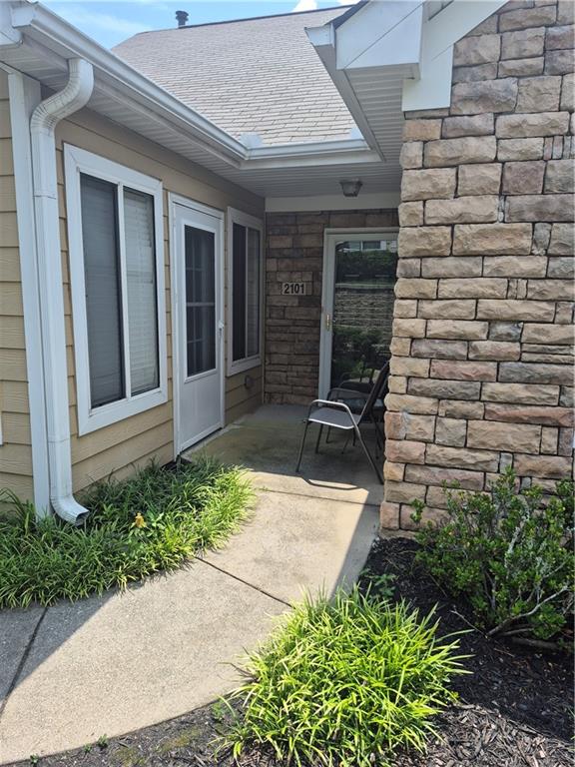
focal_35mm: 23
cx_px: 288
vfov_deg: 73.9
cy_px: 384
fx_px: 509
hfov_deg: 58.9
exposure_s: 1/1092
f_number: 1.8
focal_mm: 5.4
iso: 25
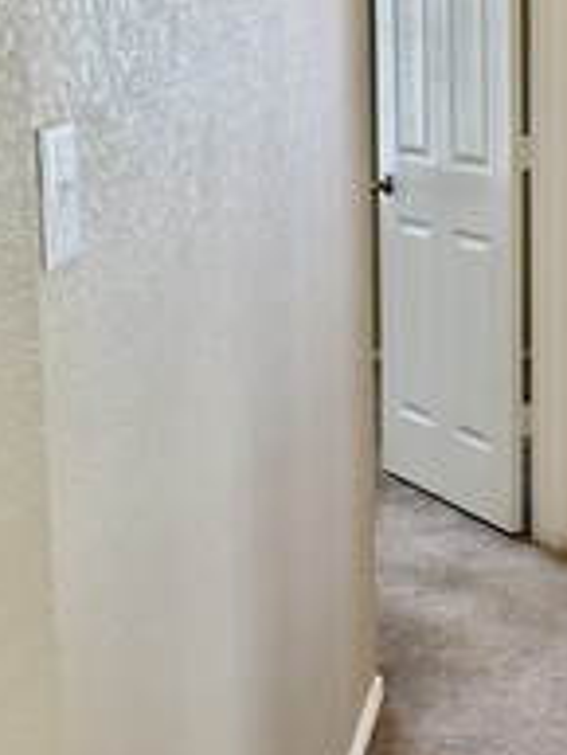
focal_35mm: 72
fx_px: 1571
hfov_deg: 19.3
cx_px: 680
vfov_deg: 26.6
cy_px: 176
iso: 125
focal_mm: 3
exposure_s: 1/60
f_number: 1.8
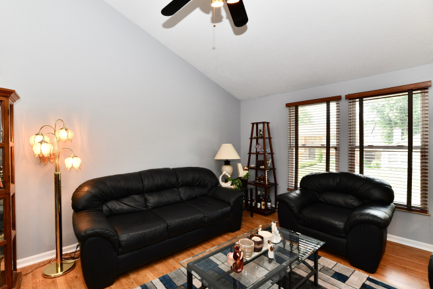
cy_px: 157
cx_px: 199
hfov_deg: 96.5
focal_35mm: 16
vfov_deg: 73.7
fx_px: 193
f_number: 6.3
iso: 640
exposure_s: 1/60
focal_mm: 14
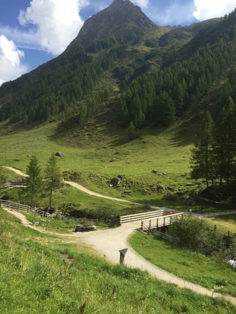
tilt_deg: +2.2
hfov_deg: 48.2
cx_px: 118
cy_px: 157
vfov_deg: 61.7
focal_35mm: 29
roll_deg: -3.7
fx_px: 264
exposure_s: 1/1319
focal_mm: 4.15
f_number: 2.2
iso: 32
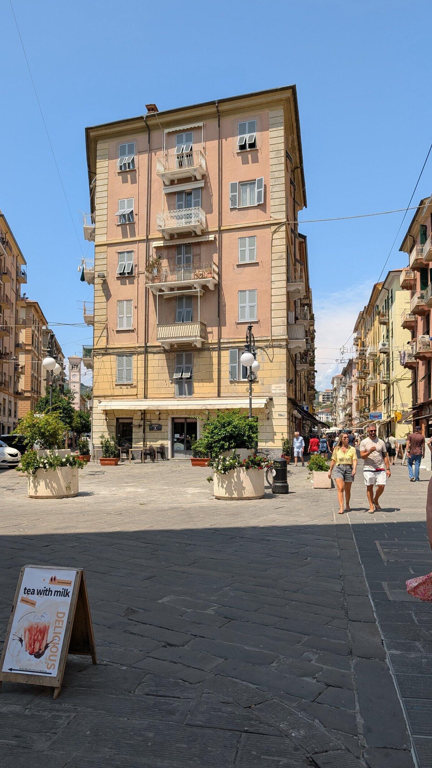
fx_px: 550
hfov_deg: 42.9
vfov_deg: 69.8
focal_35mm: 27
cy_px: 394
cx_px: 212
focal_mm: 6.9
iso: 22
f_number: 1.68
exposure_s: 1/1119
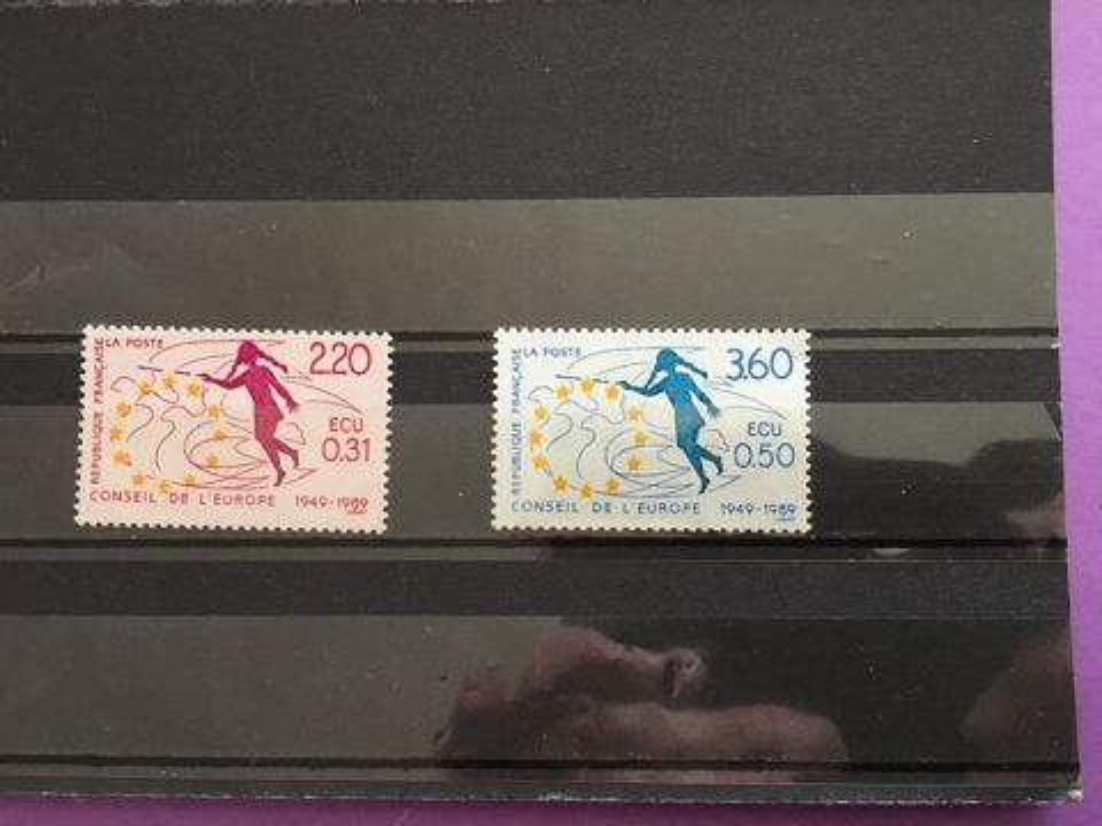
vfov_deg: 48.2
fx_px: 923
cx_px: 551
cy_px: 413
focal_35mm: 29
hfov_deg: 61.7
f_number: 2.2
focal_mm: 4.15
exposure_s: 1/17
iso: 200
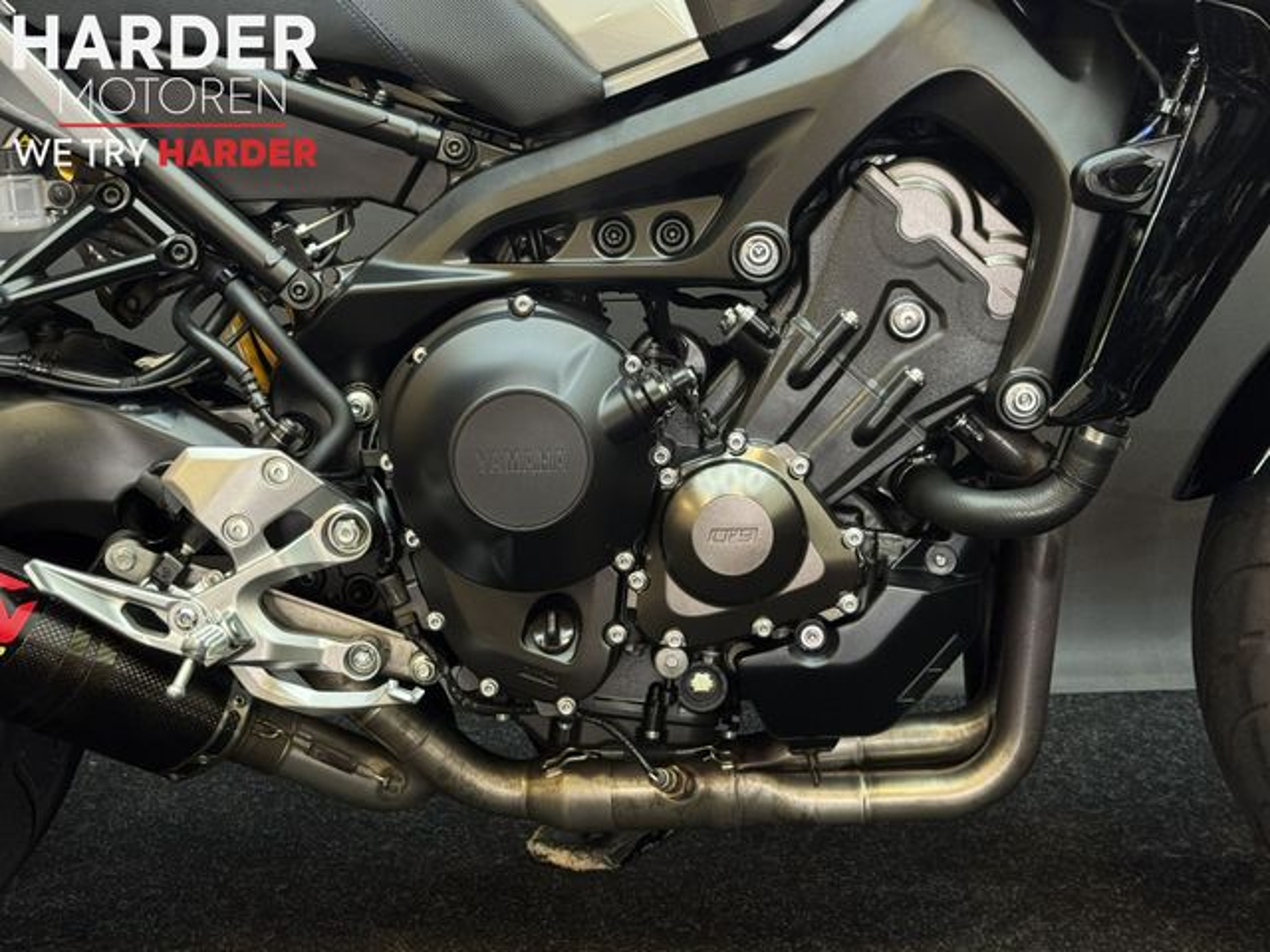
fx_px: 1761
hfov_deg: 39.7
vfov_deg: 30.3
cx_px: 635
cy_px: 476
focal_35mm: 48
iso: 160
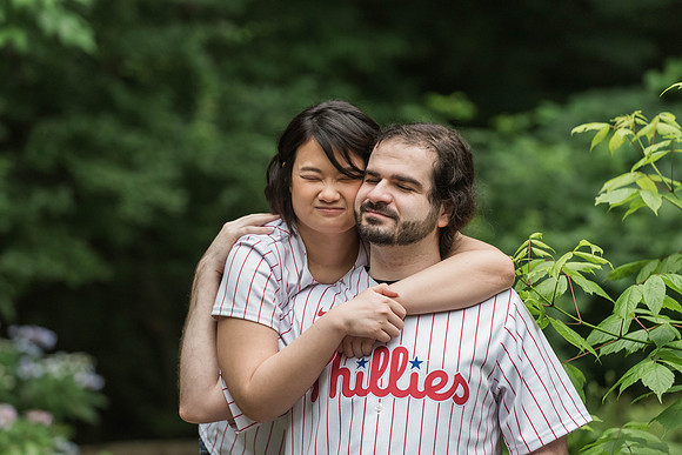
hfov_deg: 13.1
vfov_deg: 8.7
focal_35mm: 157
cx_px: 341
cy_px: 224
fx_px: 2976
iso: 2000
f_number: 4
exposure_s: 1/1250
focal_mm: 150
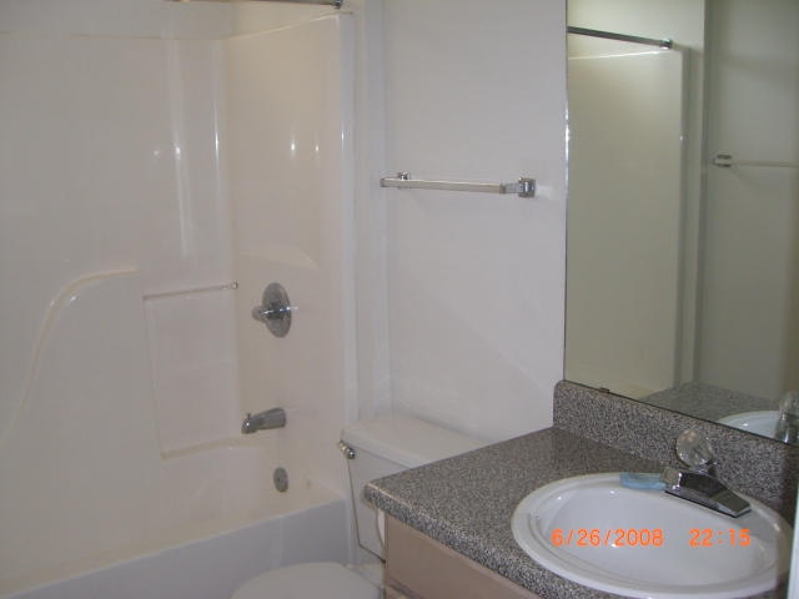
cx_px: 400
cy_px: 300
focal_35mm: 38
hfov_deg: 49.0
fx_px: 877
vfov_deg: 37.7
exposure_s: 1/60
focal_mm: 6.2
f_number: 2.7
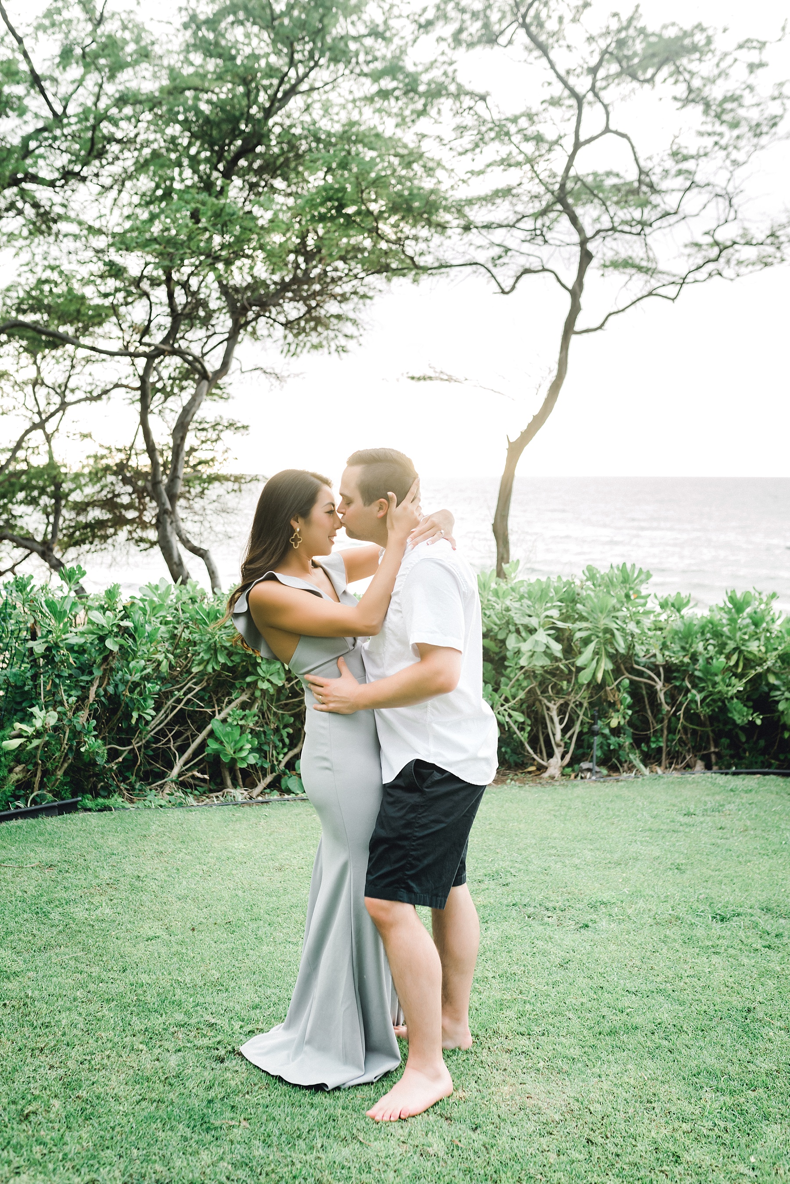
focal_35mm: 35
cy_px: 592
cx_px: 395
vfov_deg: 54.4
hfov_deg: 37.9
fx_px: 1151
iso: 320
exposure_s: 1/160
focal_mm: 35
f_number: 2.8
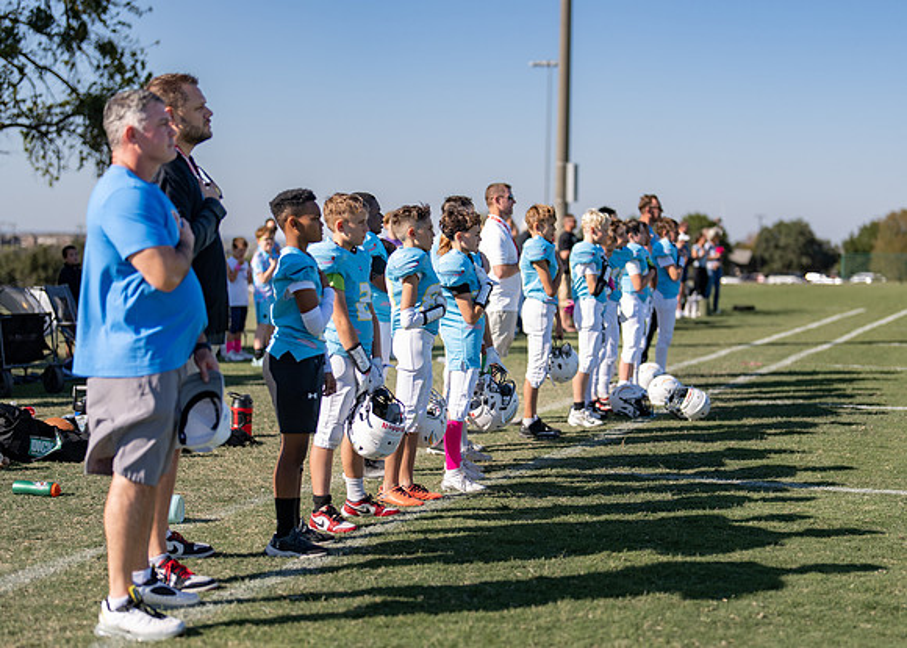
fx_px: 1644
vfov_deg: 22.3
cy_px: 366
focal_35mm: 64
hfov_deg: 30.8
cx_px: 524
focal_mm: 50
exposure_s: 1/6400
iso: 100
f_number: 1.2
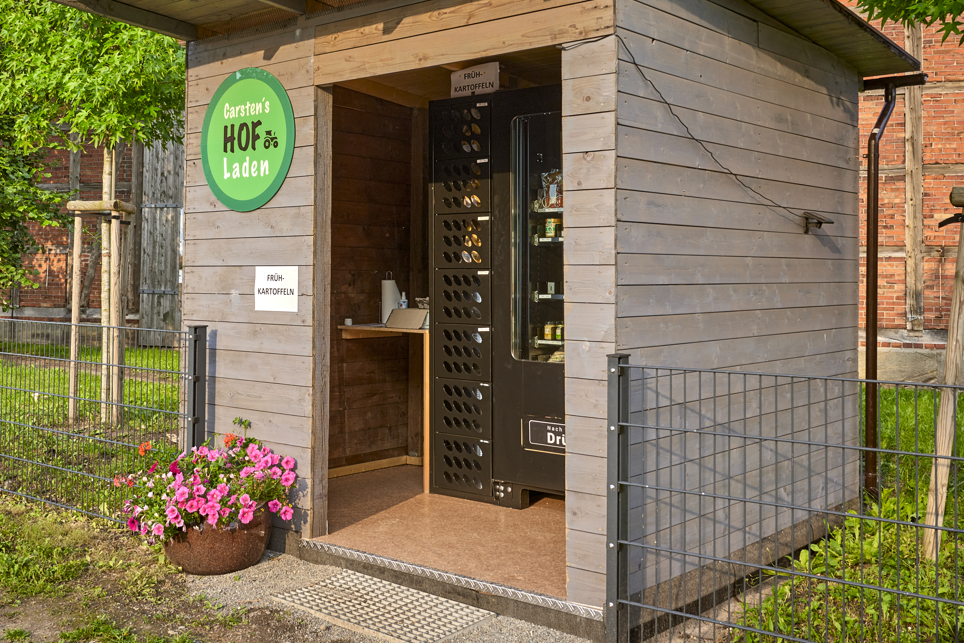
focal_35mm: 40
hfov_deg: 47.9
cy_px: 237
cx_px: 342
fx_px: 1071
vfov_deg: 33.2
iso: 200
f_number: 5.6
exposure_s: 1/125
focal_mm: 24
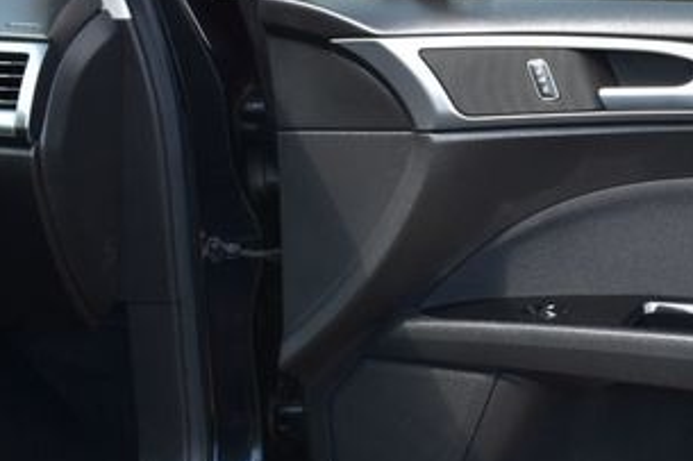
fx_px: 1693
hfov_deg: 22.4
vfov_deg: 15.5
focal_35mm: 88
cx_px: 666
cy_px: 270
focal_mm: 28
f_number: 10
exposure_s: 1/160
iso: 400
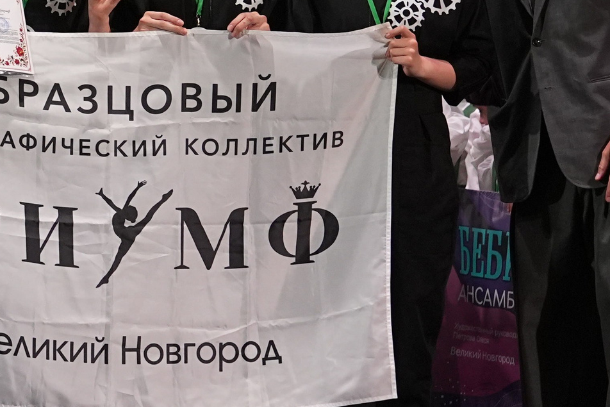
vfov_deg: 3.5
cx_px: 65
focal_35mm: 390
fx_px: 6609
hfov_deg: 5.3
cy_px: 29
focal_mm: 97
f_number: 2.8
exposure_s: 1/250
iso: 2000
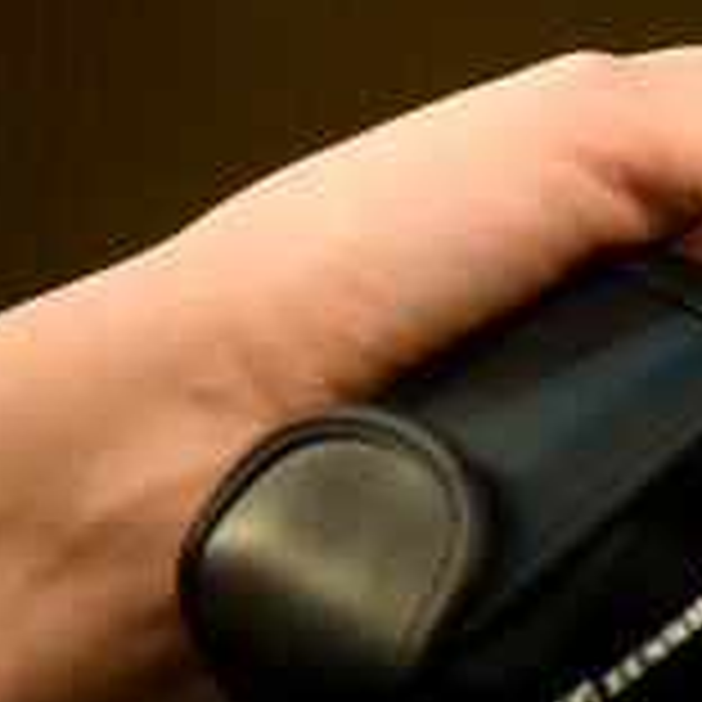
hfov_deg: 4.3
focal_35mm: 399
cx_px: 1382
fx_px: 9155
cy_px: -43
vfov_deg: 4.4
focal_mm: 116
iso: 3200
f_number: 5
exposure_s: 1/250
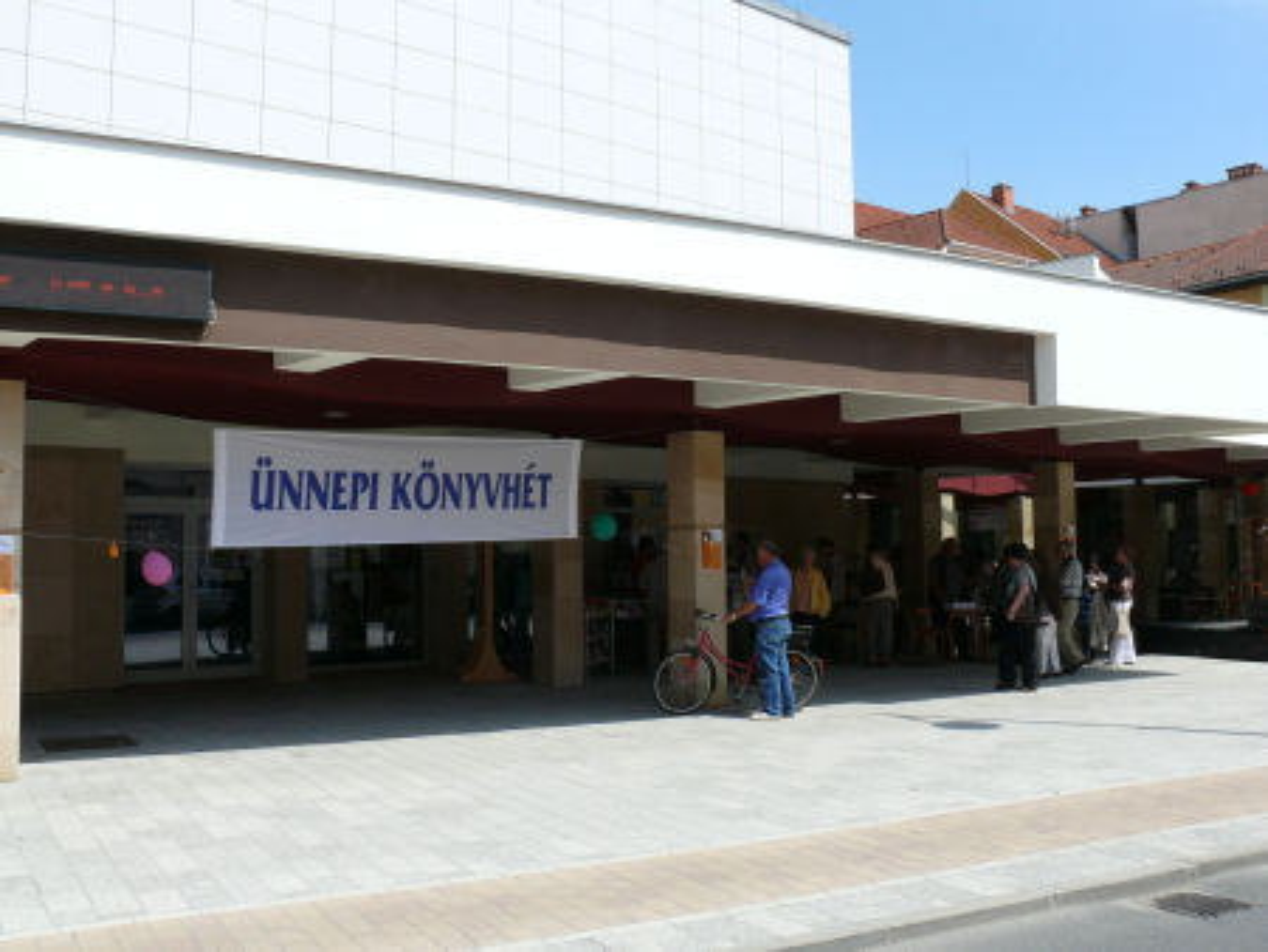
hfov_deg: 52.6
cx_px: 634
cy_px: 476
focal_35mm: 35
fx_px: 1283
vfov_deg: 40.7
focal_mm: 7.4
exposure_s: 1/400
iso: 100
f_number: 6.3
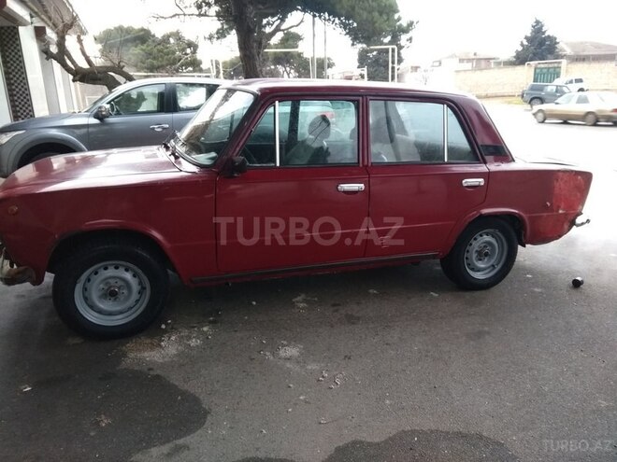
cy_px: 231
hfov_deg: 79.0
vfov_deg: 63.4
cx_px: 308
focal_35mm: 21
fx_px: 374
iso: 301
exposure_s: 1/100
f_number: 2
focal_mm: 3.57
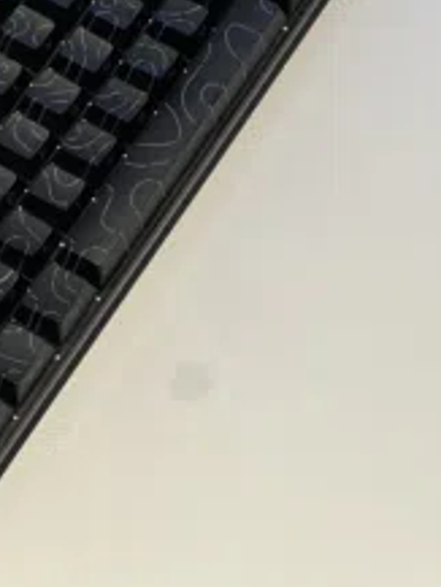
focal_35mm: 142
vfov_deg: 13.8
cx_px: 41
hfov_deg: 10.4
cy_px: 87
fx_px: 2410
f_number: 2.8
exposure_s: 1/50
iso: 200
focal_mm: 9
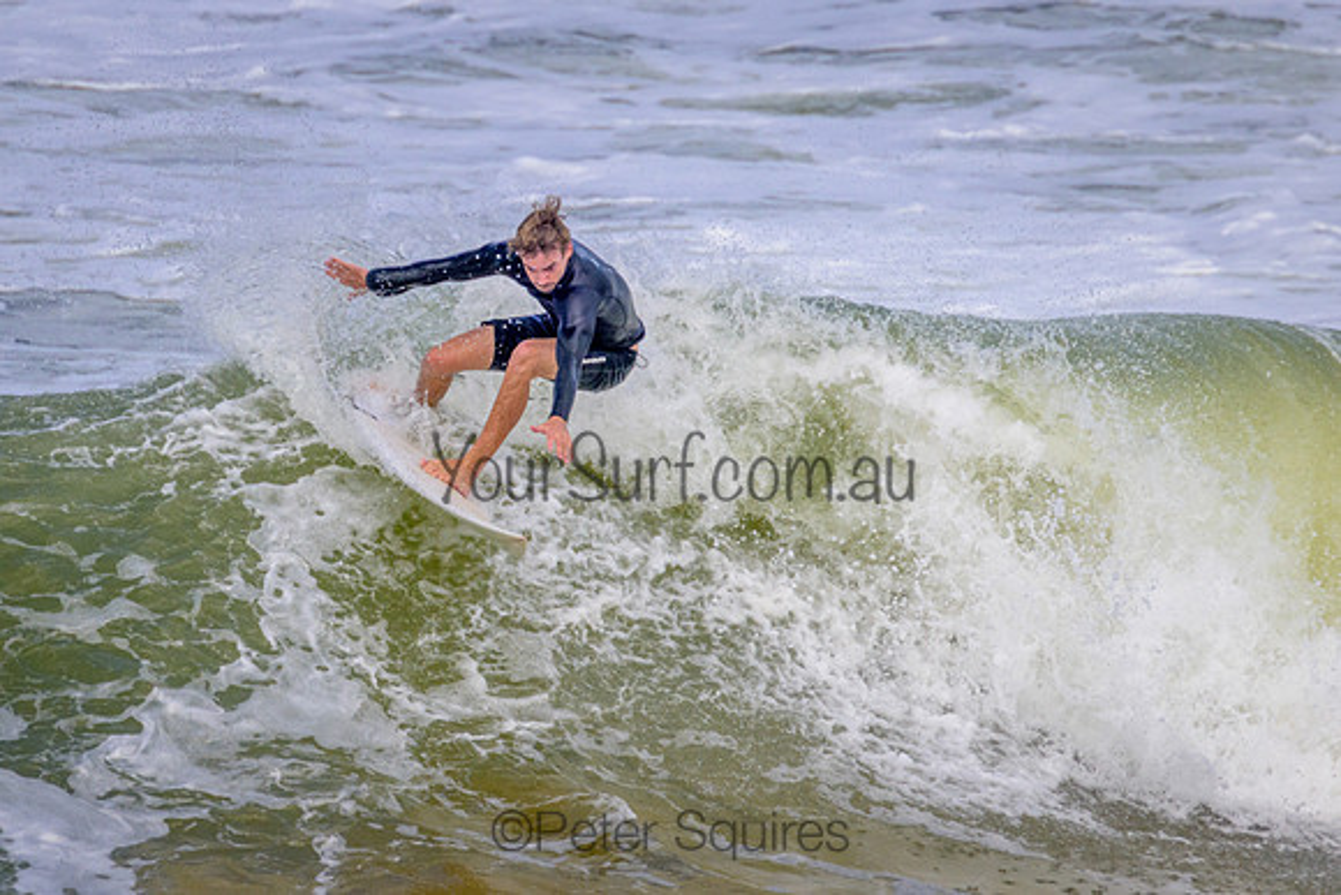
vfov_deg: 1.2
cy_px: 278
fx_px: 41069
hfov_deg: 1.9
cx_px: 552
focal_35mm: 1102
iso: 640
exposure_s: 1/2000
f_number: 11
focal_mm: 800
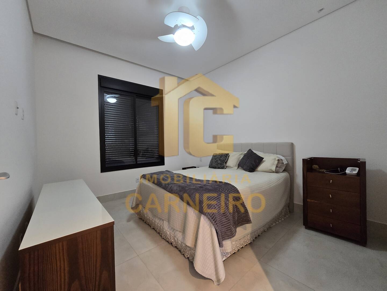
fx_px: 145
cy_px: 146
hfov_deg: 106.2
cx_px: 194
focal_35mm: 13
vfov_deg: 89.9
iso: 500
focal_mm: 2.2
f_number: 2.2
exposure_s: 1/60
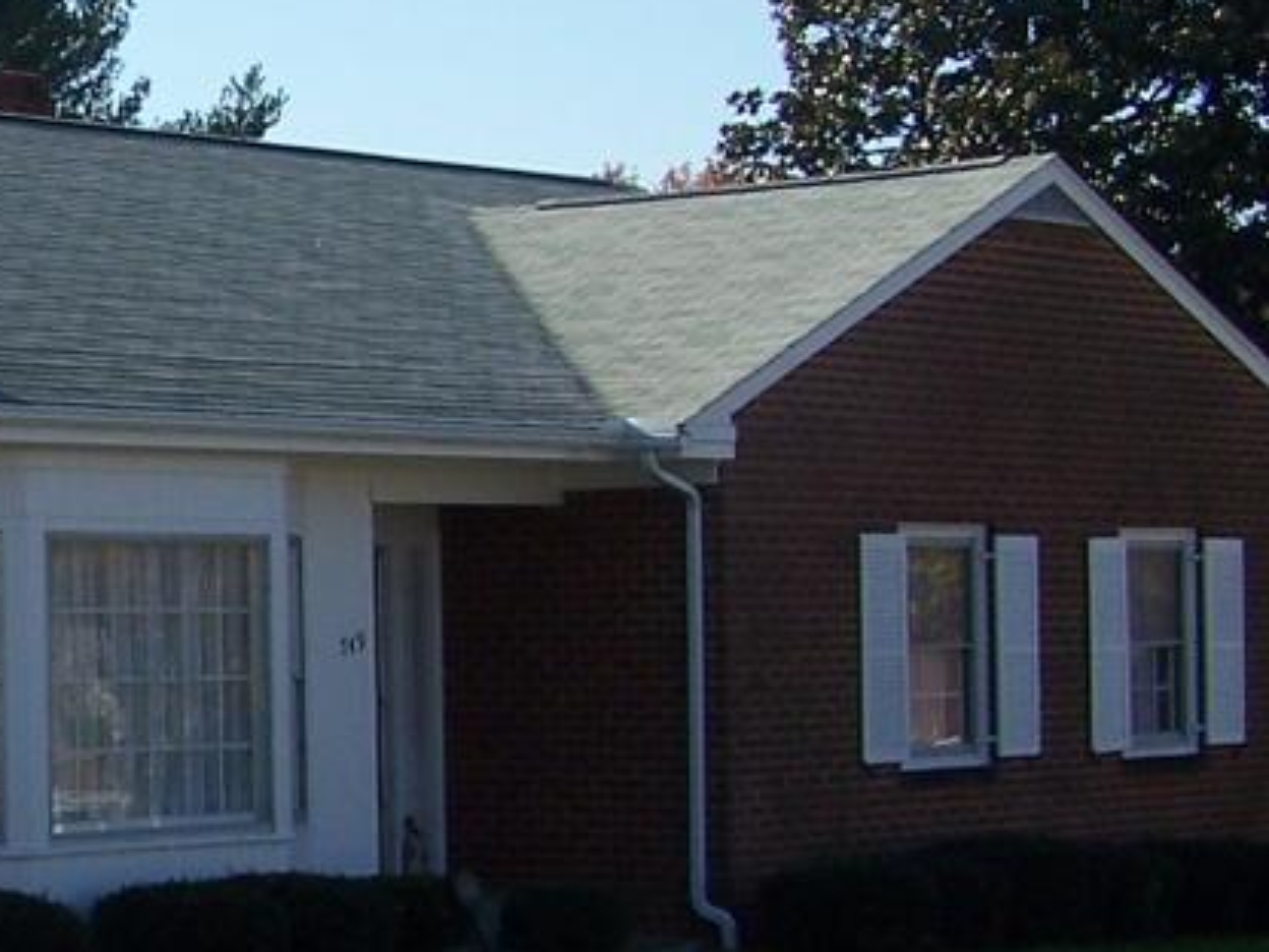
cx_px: -290
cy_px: 564
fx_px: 4289
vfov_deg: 12.7
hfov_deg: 16.1
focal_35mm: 117
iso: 80
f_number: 4
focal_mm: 6.3
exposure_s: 1/640
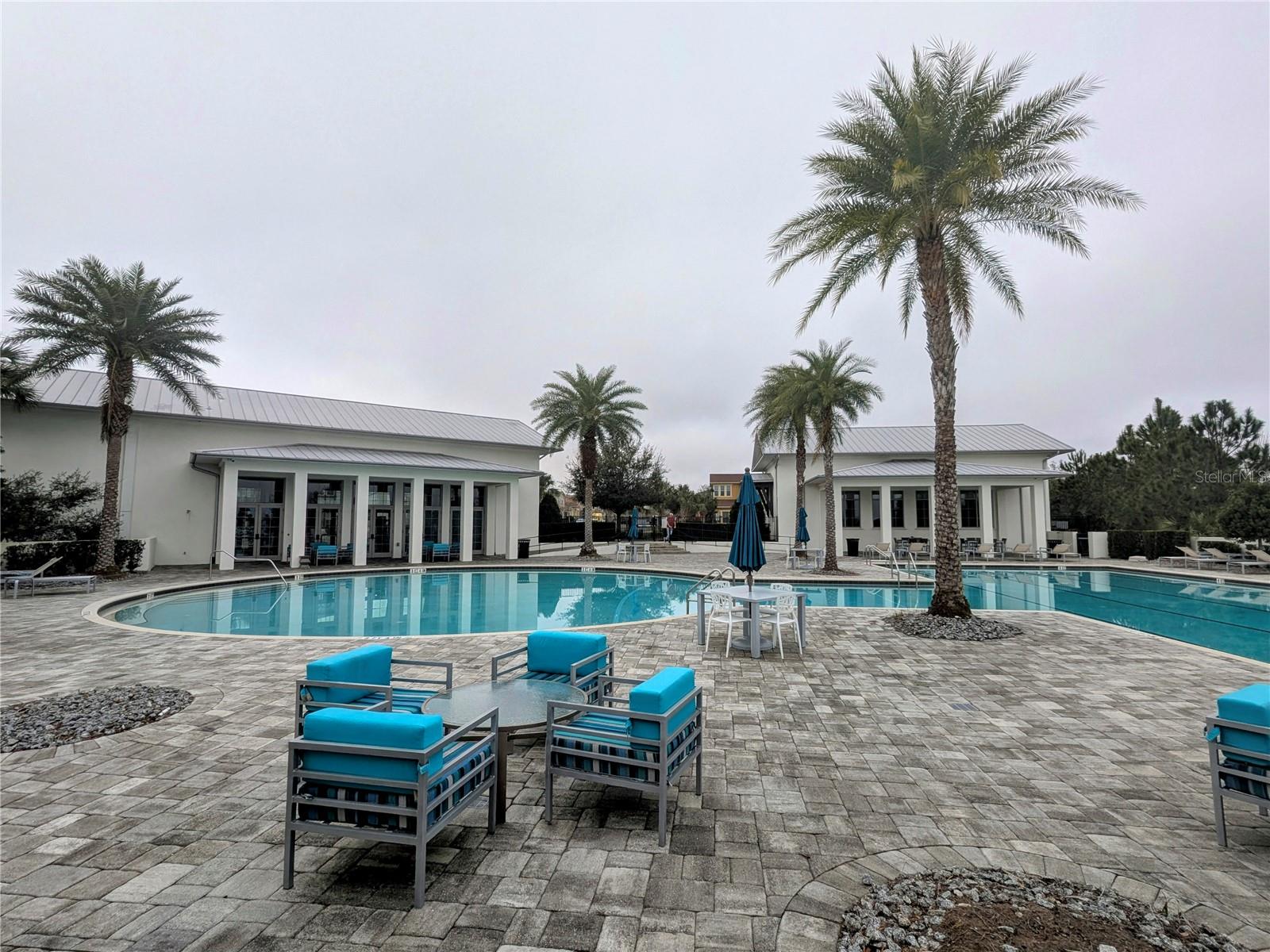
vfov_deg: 78.1
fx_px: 587
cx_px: 635
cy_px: 476
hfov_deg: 94.5
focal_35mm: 16
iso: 46
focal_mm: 2.22
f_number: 2.2
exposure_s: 1/797
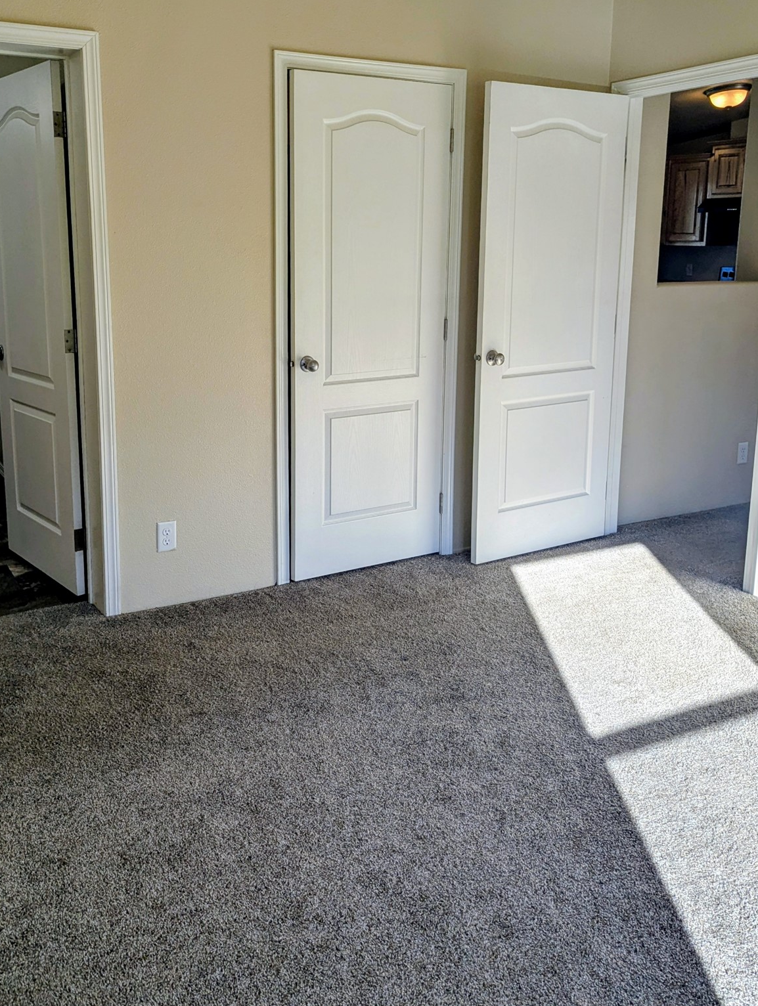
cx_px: 320
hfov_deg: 44.1
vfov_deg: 56.4
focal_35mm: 32
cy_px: 414
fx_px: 932
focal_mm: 6.81
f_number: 1.85
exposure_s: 1/539
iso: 42
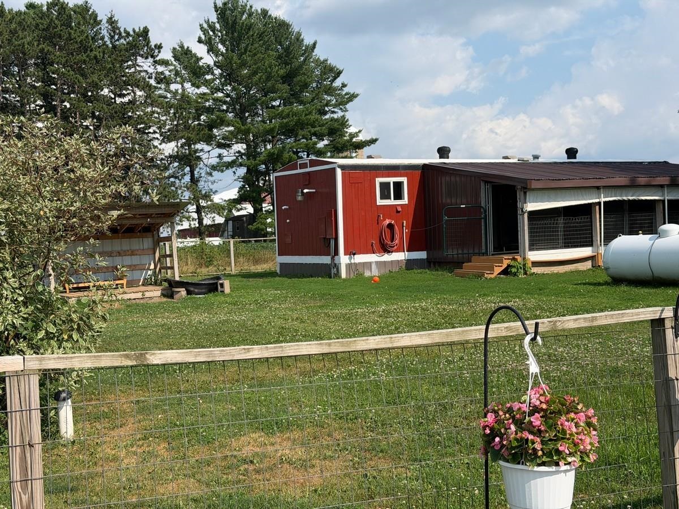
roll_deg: +0.8
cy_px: 254
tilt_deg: -1.3
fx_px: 942
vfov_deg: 30.3
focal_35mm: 48
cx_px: 340
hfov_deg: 39.7
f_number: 1.78
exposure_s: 1/5587
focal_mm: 6.76
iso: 80
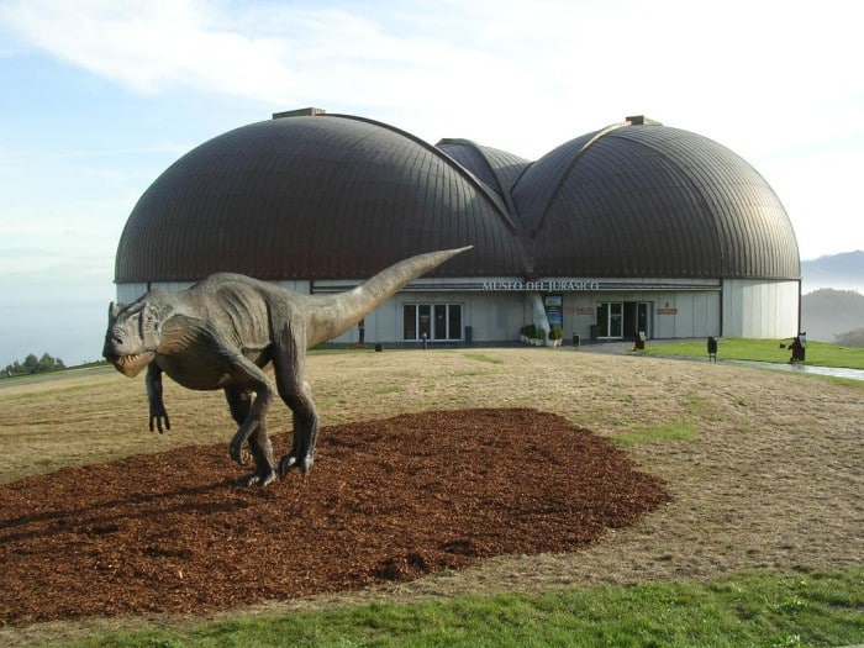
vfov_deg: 37.7
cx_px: 432
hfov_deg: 49.0
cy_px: 324
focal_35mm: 38
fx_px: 948
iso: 50
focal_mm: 5.8
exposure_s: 1/158
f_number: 5.6
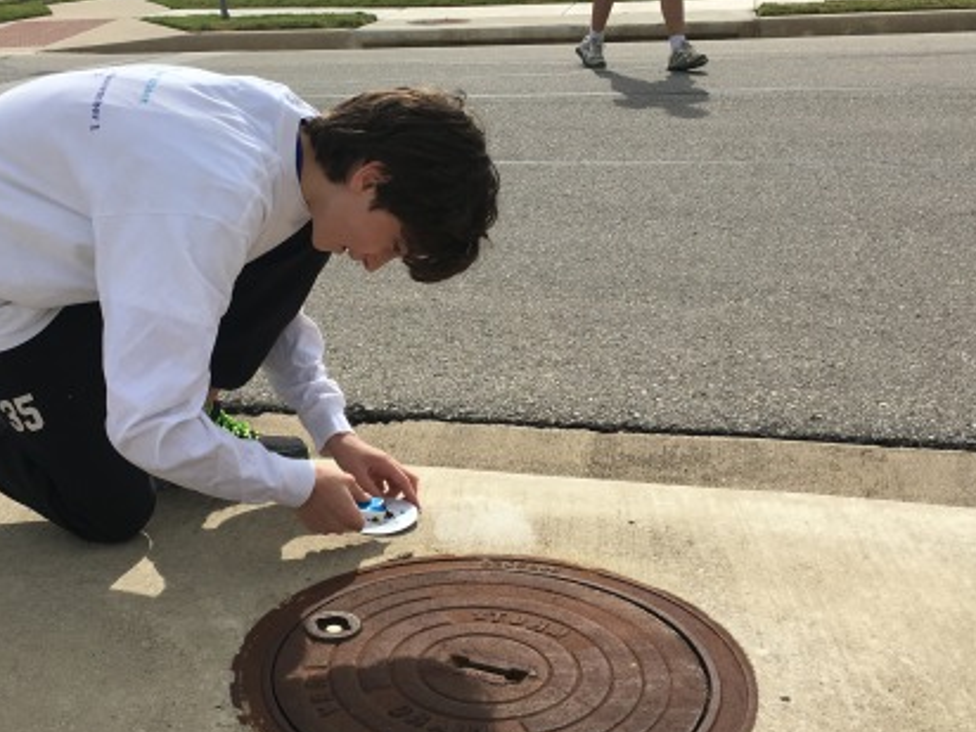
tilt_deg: -18.9
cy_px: 384
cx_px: 315
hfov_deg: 41.5
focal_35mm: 45
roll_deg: +2.5
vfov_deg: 32.2
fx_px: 1269
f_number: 2.2
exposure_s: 1/2481
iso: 25
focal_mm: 4.15
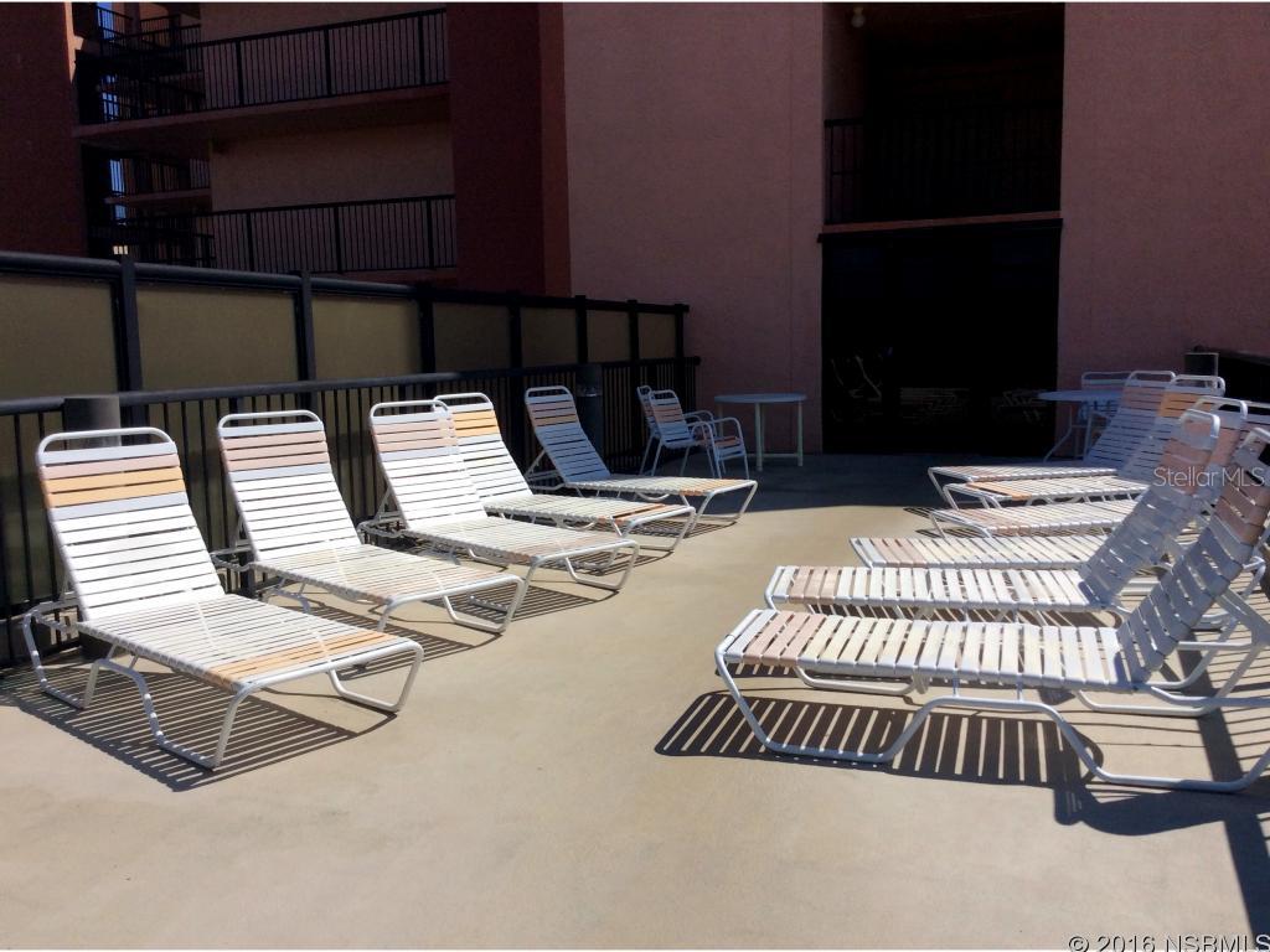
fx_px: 1174
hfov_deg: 56.8
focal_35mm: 32
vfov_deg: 44.2
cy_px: 476
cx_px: 635
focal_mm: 3.3
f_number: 2.4
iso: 32
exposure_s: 1/3185
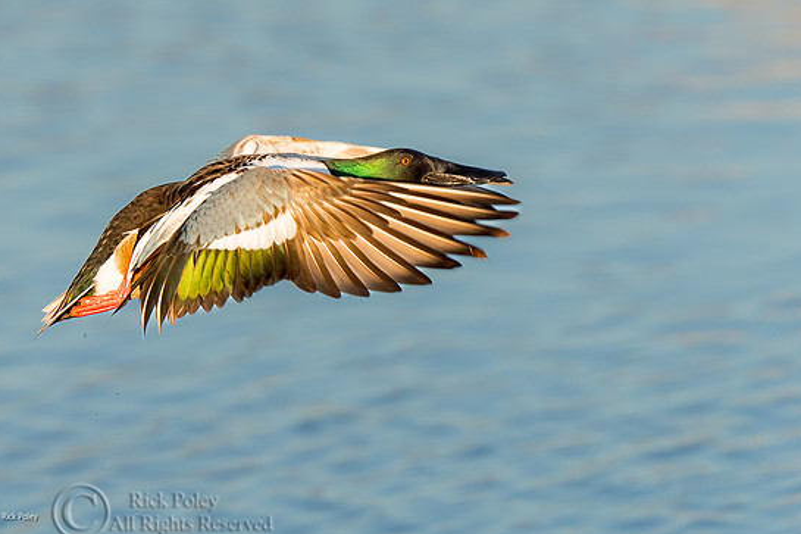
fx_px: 15859
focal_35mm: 713
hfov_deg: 2.9
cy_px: 290
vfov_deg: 1.9
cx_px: 145
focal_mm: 407
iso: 1600
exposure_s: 1/2000
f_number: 7.1
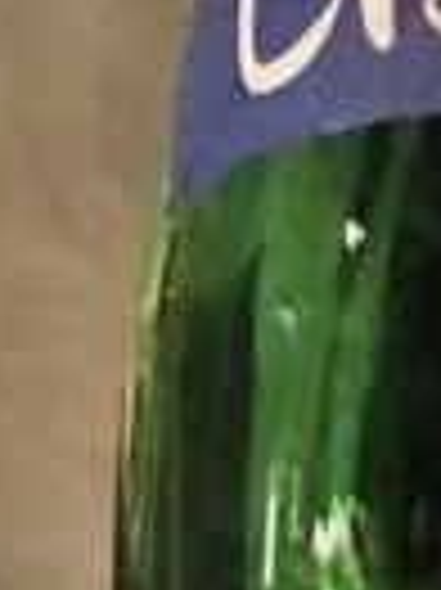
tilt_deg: -27.3
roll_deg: -1.7
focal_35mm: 177
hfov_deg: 8.1
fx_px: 3011
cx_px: 788
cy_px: 1216
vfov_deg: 10.2
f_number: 2.2
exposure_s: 1/4
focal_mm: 4.15
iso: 200
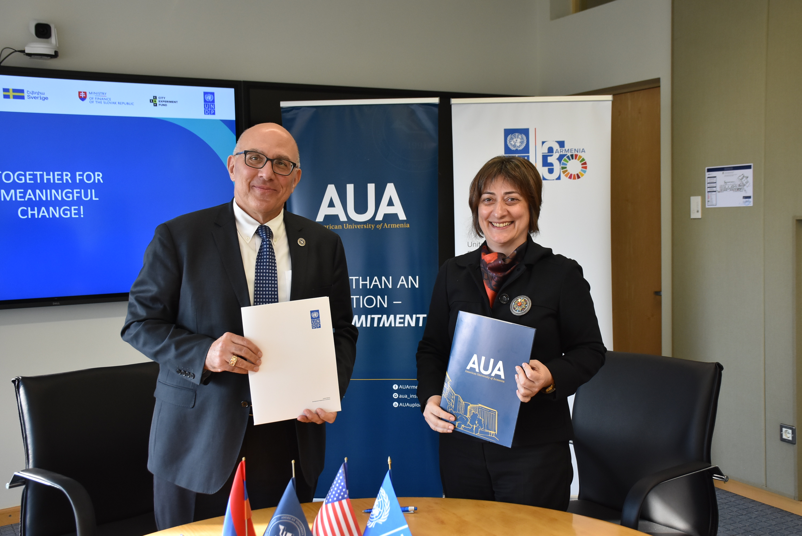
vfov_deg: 33.1
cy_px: 268
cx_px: 401
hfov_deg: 47.9
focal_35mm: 40
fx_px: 903
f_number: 5.6
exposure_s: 1/125
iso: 800
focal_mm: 27
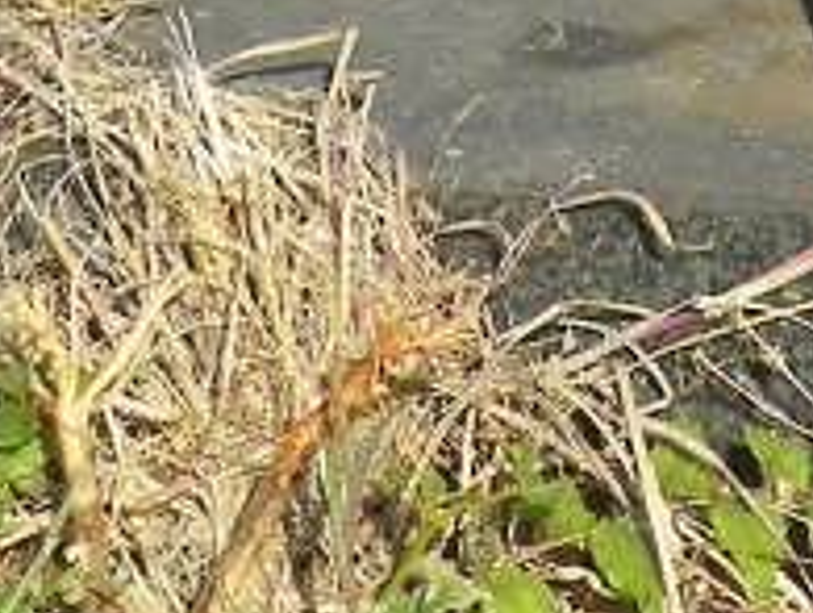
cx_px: 1897
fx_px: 13294
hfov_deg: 3.5
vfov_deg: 2.6
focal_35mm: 565
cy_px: -942
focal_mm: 16.4
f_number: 5
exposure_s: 1/320
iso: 64
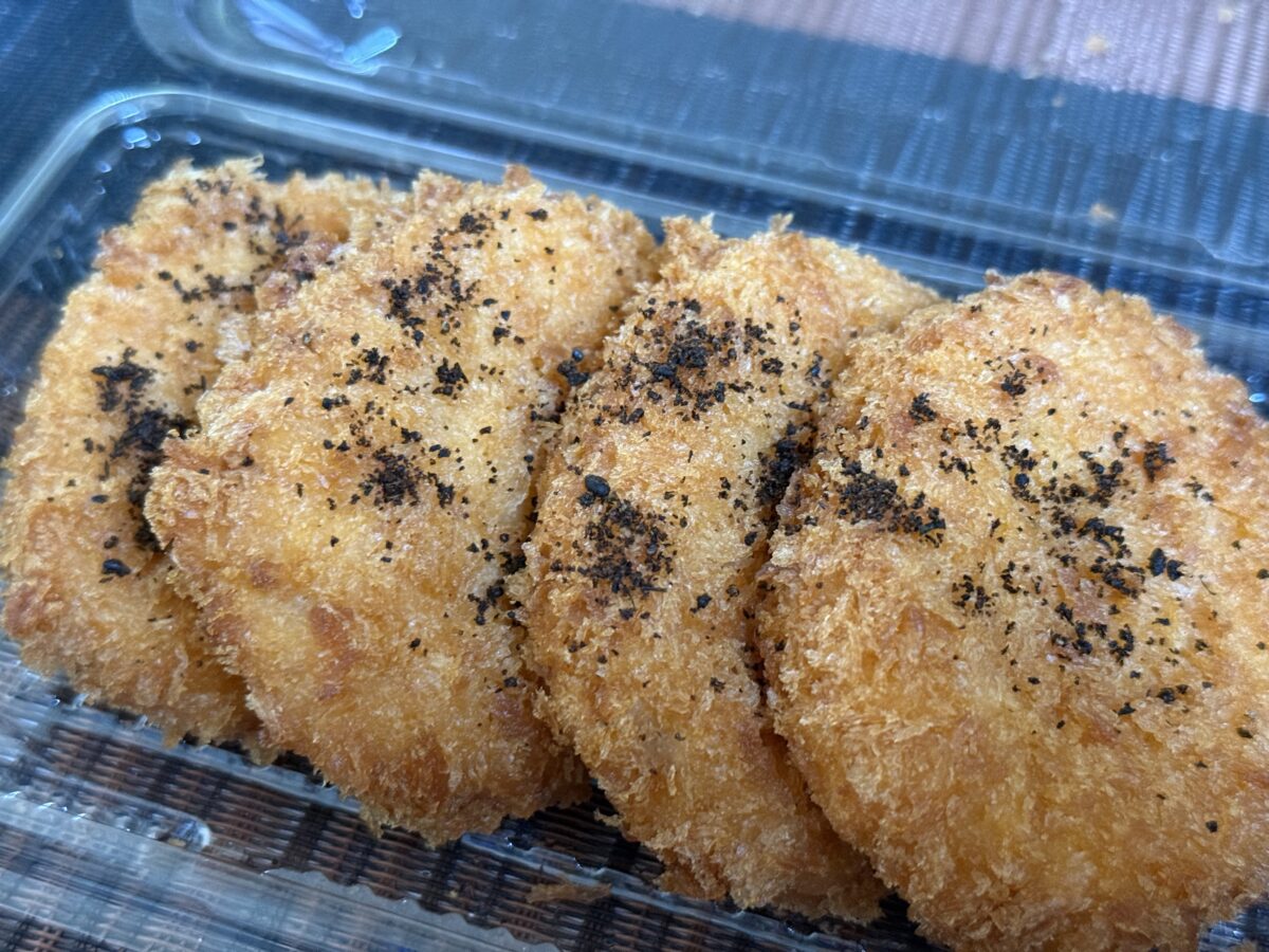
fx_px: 1760
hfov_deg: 39.7
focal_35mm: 48
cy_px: 476
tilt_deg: -50.4
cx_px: 634
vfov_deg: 30.3
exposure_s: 1/40
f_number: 1.78
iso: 400
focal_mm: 6.76
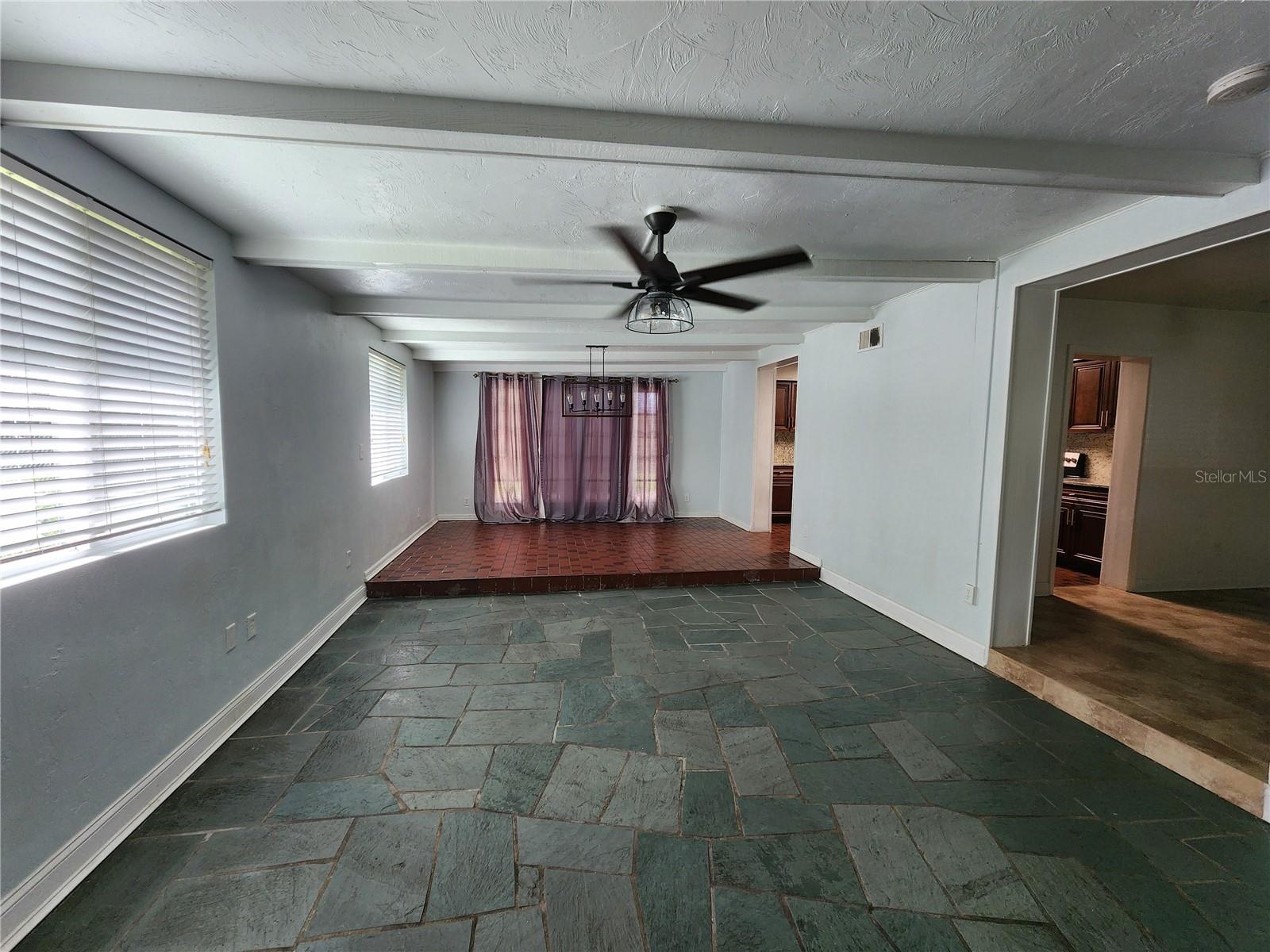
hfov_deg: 106.2
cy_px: 476
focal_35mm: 13
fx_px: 477
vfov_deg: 89.9
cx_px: 635
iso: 125
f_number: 2.2
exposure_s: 1/60
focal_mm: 2.2
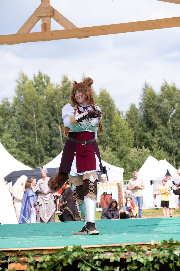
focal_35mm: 83
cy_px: 136
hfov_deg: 16.5
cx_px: 90
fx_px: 622
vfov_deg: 24.5
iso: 160
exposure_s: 1/800
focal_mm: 55
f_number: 4
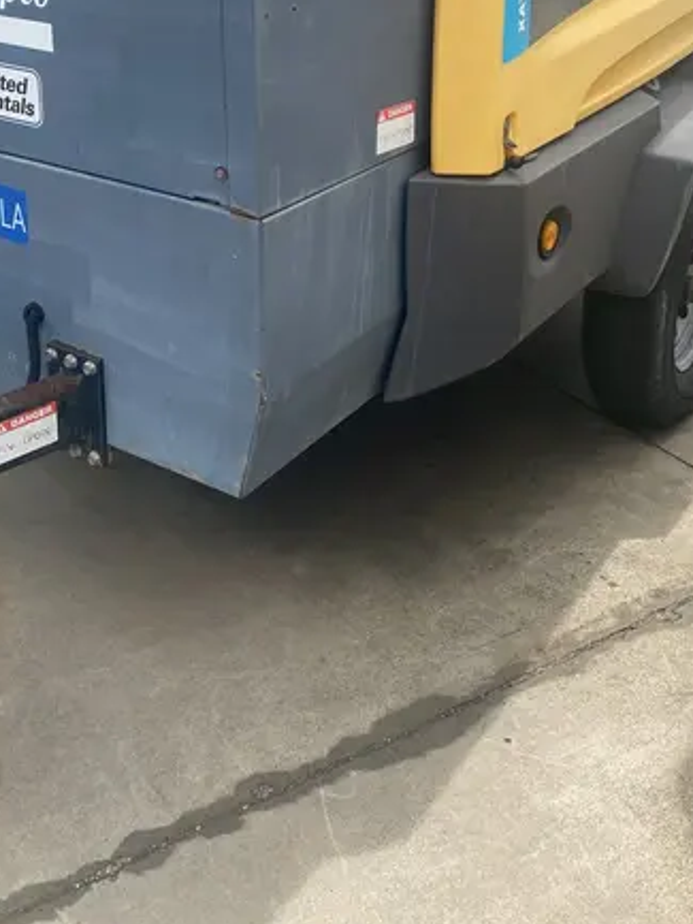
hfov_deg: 32.7
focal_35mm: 44
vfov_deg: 41.4
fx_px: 1174
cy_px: 210
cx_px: 254
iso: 32
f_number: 1.8
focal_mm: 4.25
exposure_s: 1/2571
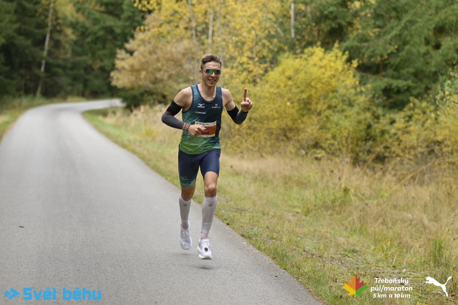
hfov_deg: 19.5
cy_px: 152
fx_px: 1335
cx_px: 229
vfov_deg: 13.0
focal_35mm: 105
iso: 500
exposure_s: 1/2000
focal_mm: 105
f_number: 2.8
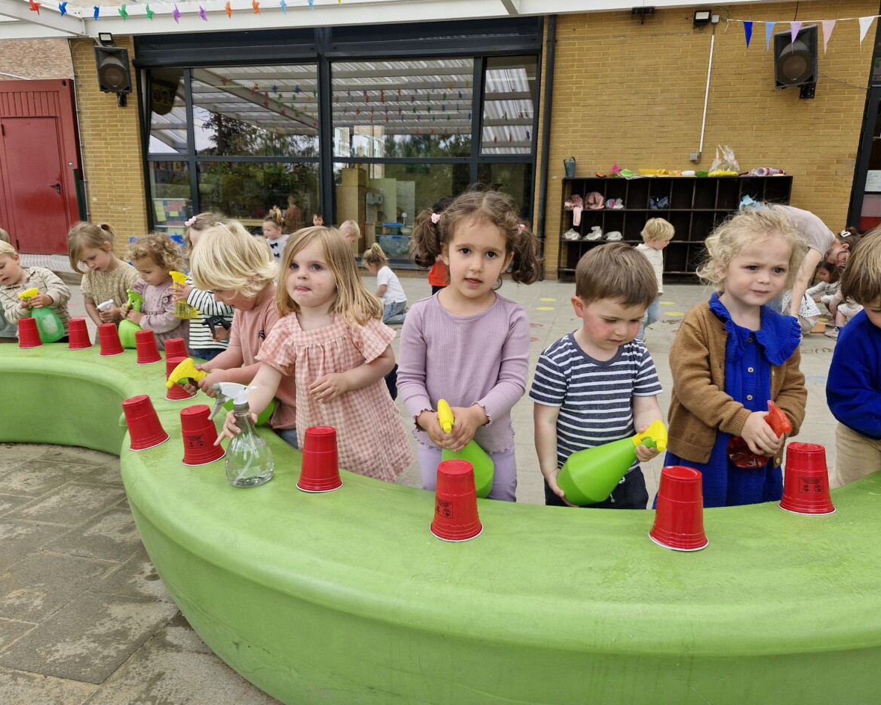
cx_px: 450
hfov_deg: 70.3
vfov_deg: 58.8
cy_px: 352
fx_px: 626
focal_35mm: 24
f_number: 1.8
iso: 50
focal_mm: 5.54
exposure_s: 1/534
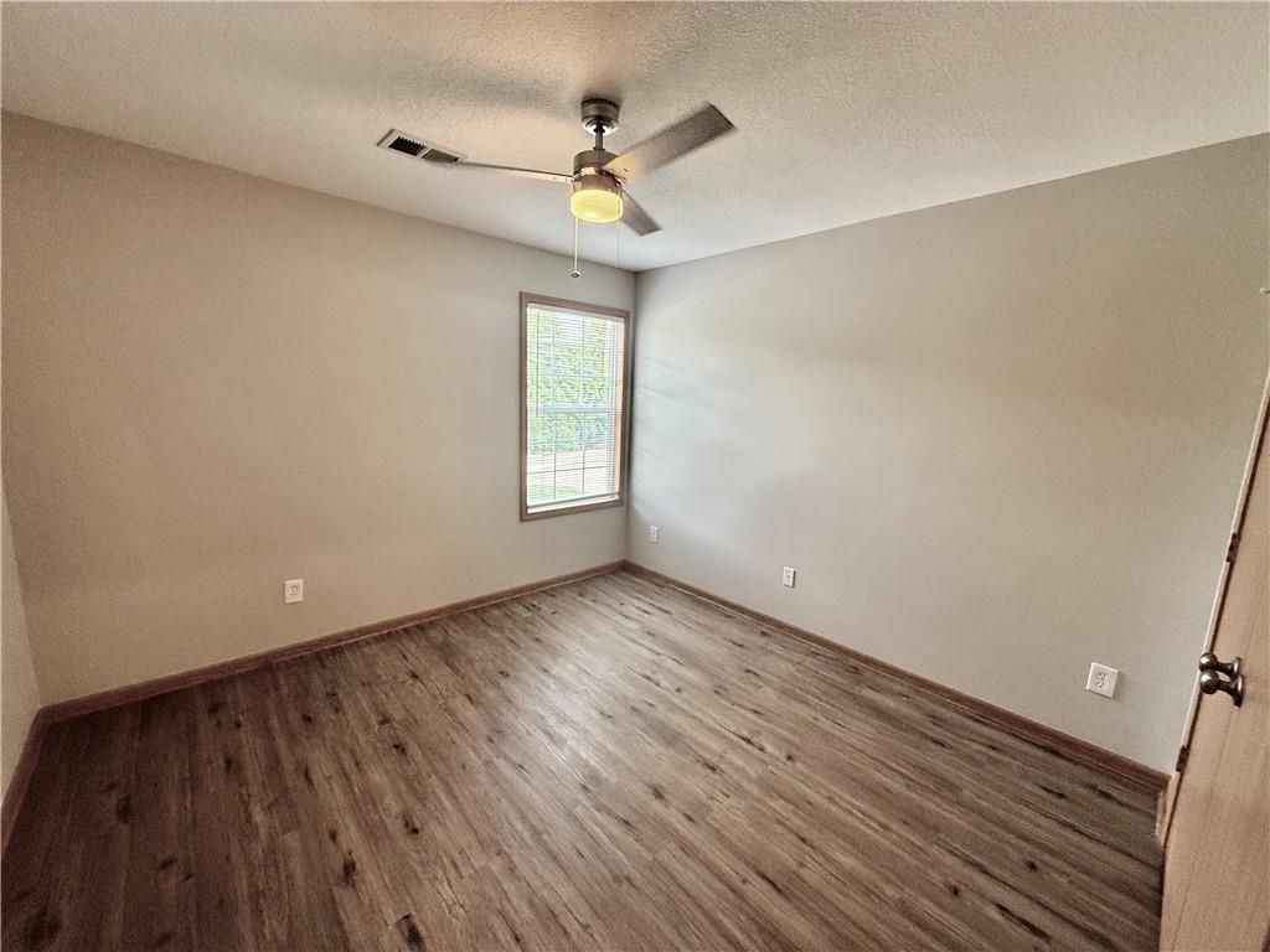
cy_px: 476
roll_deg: -1.8
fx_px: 514
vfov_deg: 85.7
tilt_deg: -8.7
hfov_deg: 102.1
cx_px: 635
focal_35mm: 14
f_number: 2.2
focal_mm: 2.22
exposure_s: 1/120
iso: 250
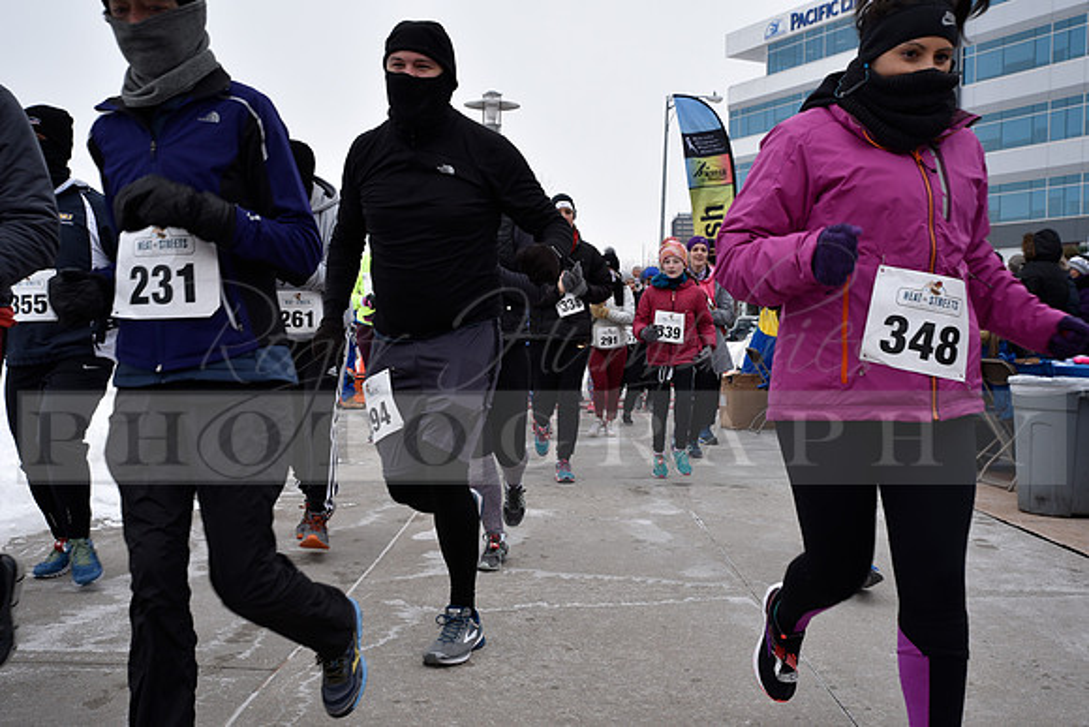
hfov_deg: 53.1
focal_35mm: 36
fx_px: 1089
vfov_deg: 36.9
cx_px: 544
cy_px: 364
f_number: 9
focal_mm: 36
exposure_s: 1/320
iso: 400
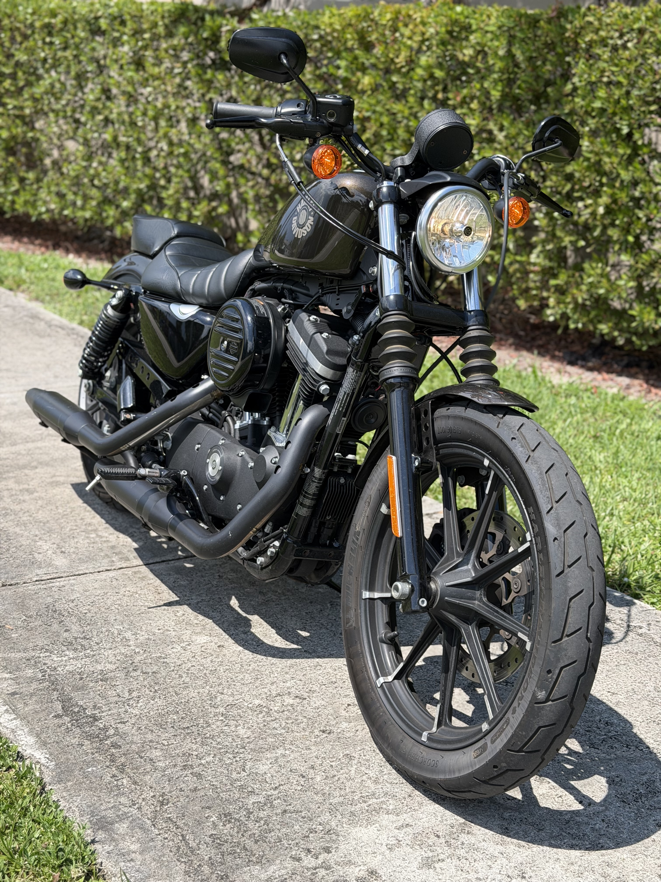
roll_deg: -3.0
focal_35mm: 48
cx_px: 330
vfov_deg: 39.7
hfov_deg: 30.3
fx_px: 1222
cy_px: 441
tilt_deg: -16.9
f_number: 1.78
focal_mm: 6.76
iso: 80
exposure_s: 1/2415
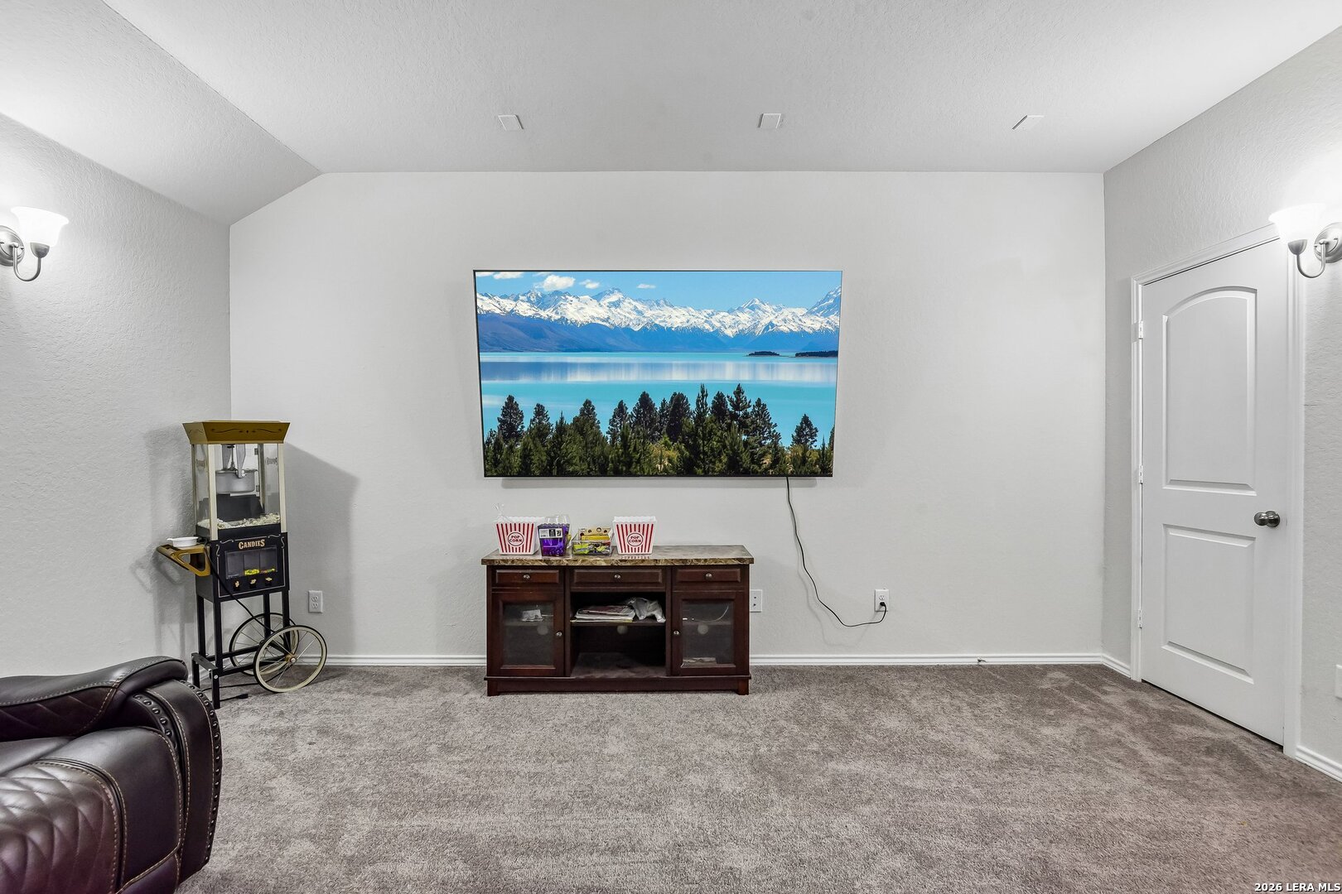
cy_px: 447
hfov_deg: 96.7
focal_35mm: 16
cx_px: 671
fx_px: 596
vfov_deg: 73.7
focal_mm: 16
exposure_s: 1/15
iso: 3600
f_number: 8
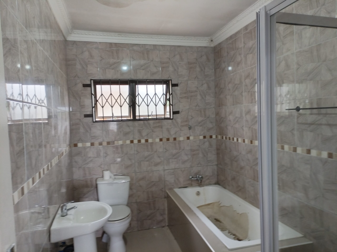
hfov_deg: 67.3
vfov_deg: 53.1
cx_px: 168
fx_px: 253
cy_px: 126
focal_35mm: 26
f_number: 1.8
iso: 536
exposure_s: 1/20
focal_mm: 4.25
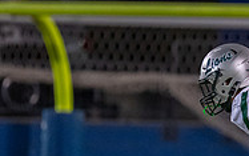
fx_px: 6741
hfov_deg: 2.1
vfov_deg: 1.3
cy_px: 135
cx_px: 315
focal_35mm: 993
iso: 2500
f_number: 2.8
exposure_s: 1/2000
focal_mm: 200
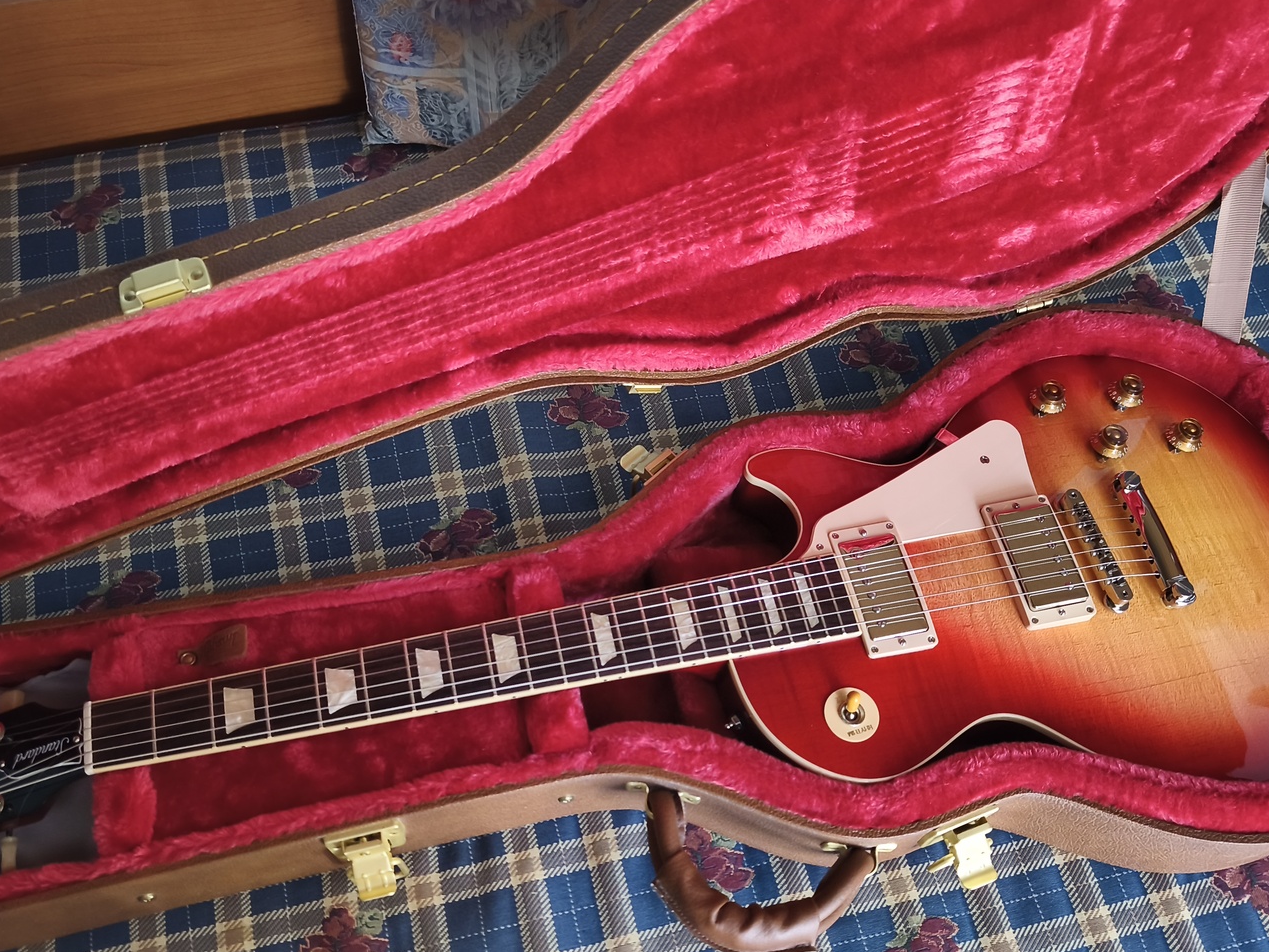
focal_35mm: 29
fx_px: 1063
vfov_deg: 47.9
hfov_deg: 61.6
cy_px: 580
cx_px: 620
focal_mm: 6.18
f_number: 1.65
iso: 2000
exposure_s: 1/25
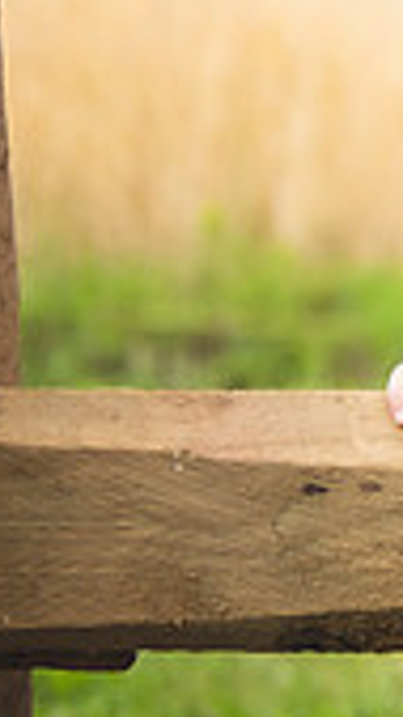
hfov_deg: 6.4
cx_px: 1158
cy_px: 36
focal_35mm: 176
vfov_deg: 12.1
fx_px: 3345
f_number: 2.8
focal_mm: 48
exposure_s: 1/800
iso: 100
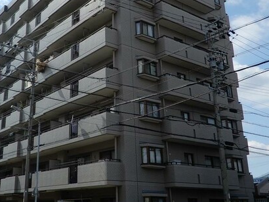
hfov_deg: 38.5
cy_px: 70
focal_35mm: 49
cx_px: 92
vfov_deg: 29.5
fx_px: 381
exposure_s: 1/1250
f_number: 3.5
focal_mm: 5
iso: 80
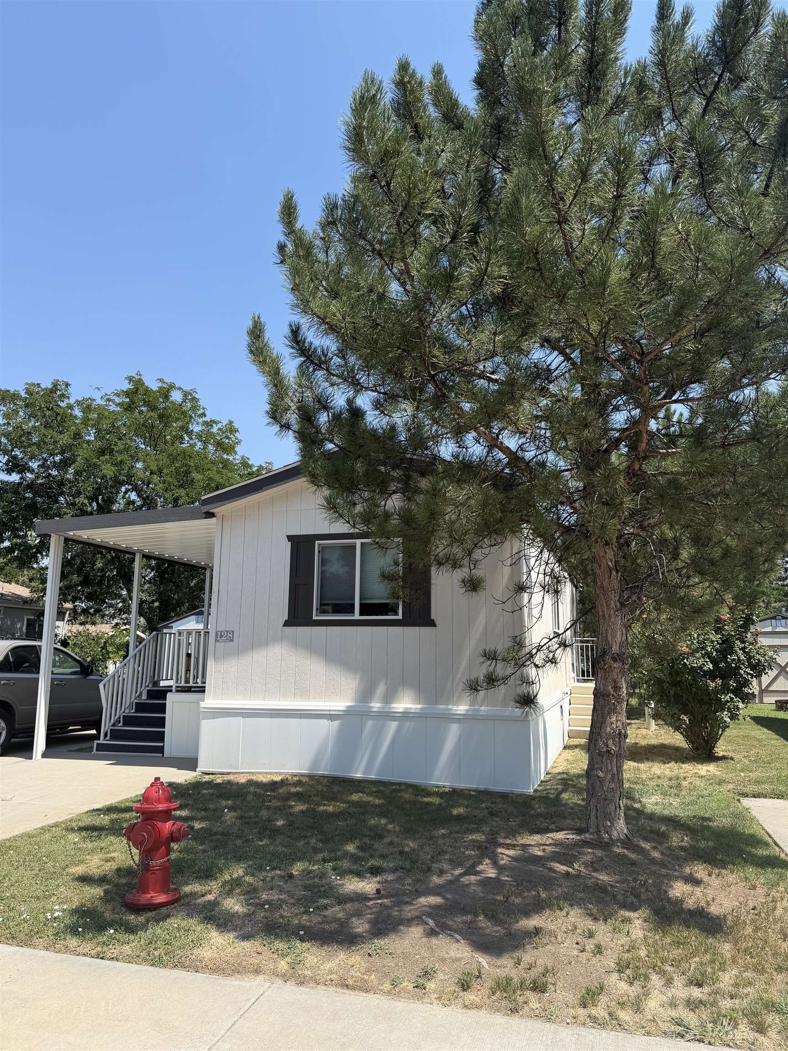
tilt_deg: +9.9
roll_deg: -0.4
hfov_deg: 56.8
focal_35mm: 24
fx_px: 728
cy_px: 526
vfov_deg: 71.6
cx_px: 394
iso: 80
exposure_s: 1/3279
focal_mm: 6.76
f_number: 1.78
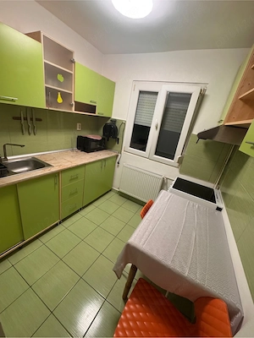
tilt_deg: -21.4
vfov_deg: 102.1
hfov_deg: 85.7
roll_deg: -10.3
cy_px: 169
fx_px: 137
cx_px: 127
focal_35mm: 14
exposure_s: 1/73
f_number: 2.2
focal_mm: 2.22
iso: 320
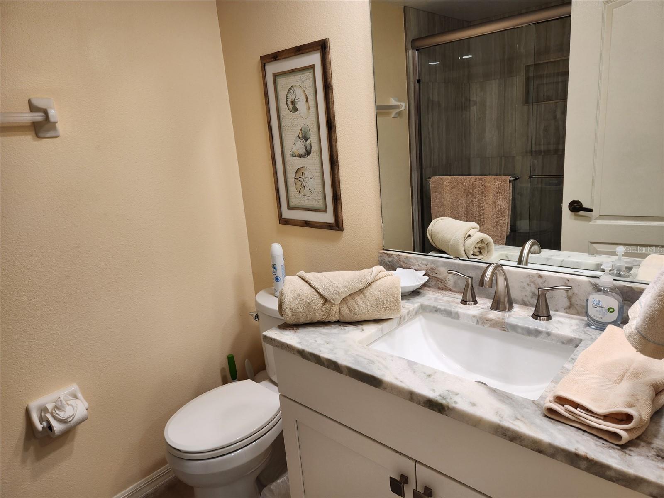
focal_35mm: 23
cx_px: 332
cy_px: 249
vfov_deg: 58.9
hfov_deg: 73.9
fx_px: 441
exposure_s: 1/120
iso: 80
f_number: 1.8
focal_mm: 5.4
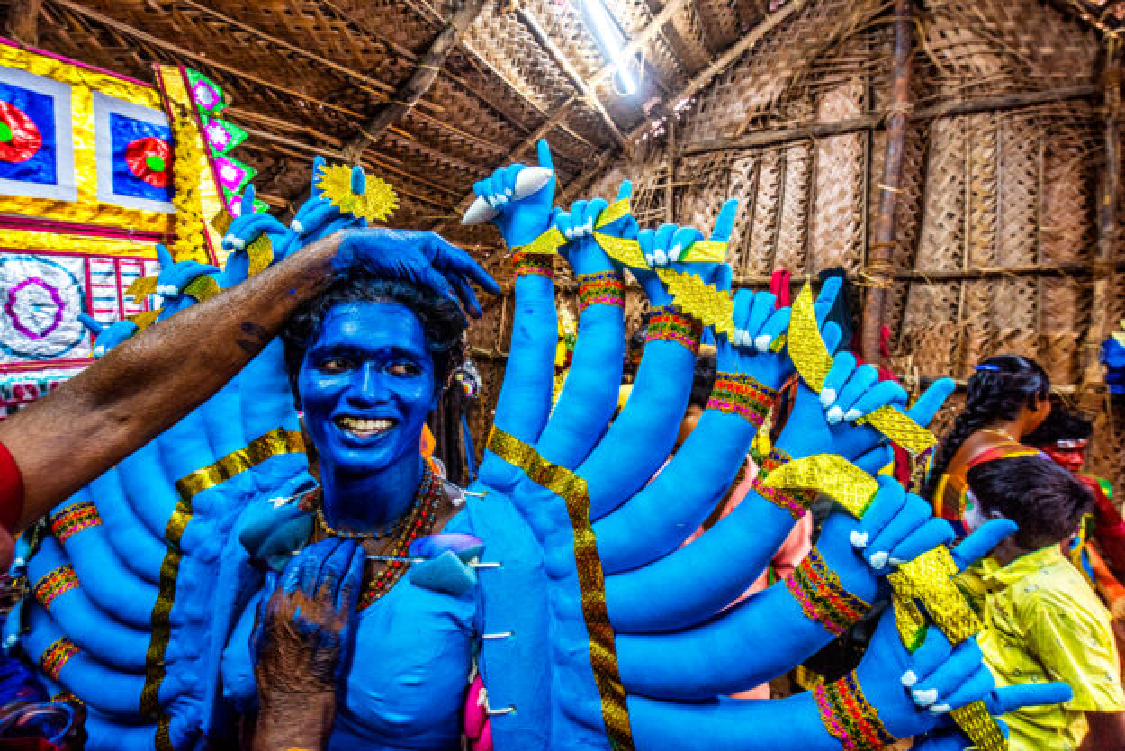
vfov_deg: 77.4
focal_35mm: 15
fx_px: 469
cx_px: 562
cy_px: 376
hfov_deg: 100.4
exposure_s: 1/50
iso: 800
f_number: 4.5
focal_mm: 15
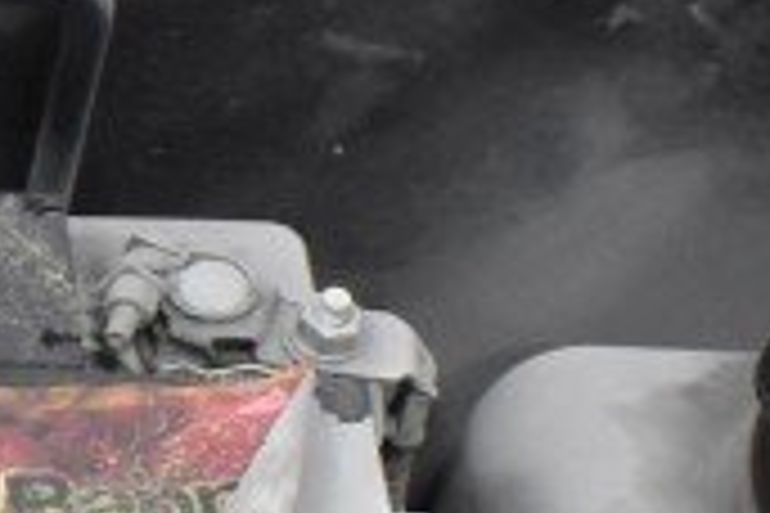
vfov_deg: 7.2
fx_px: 4064
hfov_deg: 10.1
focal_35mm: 190
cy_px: 333
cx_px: -743
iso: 1600
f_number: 5
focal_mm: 18
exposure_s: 1/30
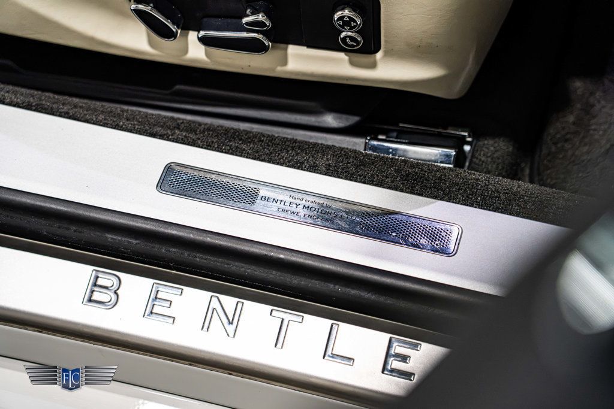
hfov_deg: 20.8
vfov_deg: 14.0
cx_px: 307
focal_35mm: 98
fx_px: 1672
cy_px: 204
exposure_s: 1/125
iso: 1600
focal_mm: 98
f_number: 4
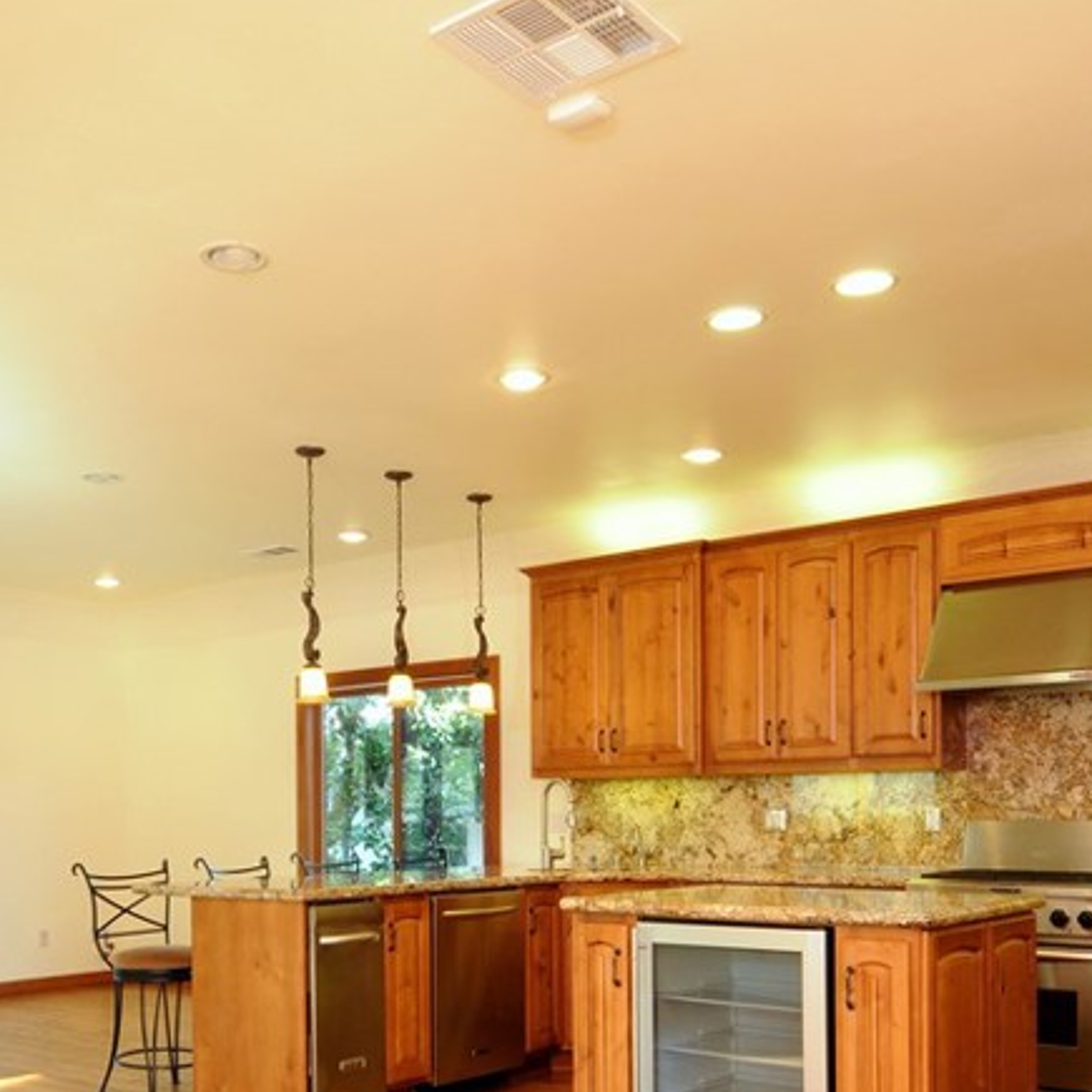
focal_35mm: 36
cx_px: 439
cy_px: 796
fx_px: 1285
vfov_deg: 44.8
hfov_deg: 45.8
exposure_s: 1/60
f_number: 10
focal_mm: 12
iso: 400
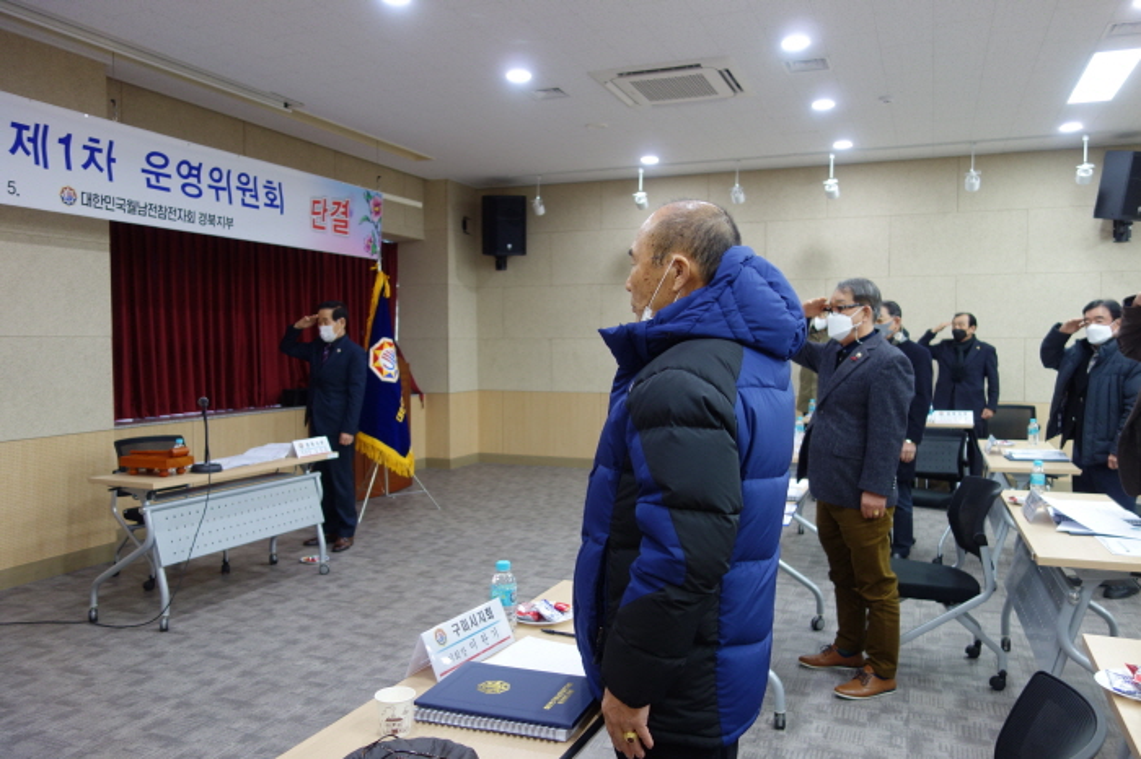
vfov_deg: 46.4
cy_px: 380
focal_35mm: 28
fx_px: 887
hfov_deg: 65.5
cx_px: 570
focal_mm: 10.4
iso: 125
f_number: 1.8
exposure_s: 1/40
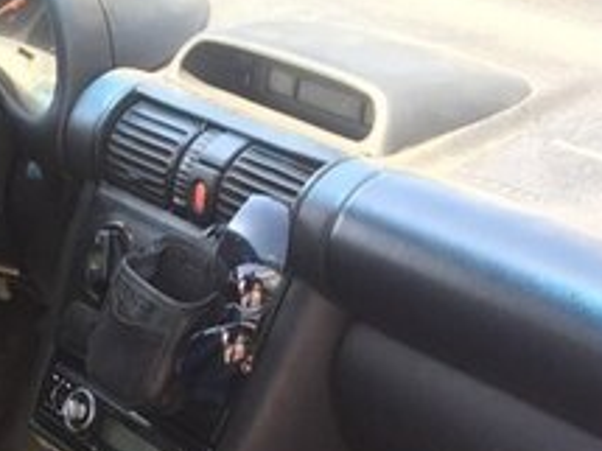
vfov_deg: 16.0
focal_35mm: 89
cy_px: 514
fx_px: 1547
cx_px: -123
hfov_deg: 20.6
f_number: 2.2
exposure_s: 1/100
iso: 40
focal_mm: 4.15
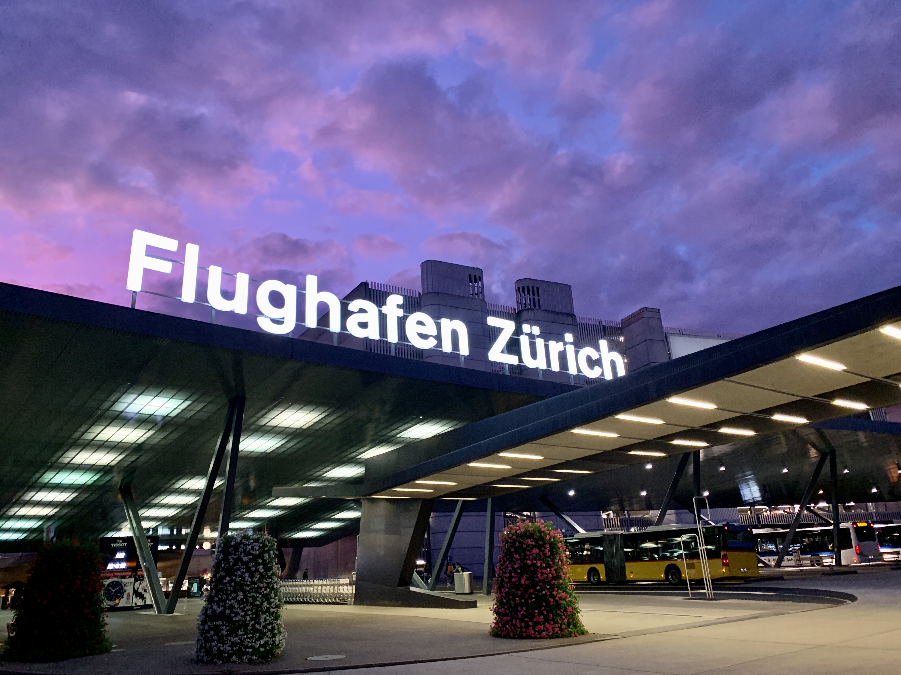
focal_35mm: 26
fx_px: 677
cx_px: 450
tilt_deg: +21.3
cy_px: 338
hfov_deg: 67.3
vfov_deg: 53.1
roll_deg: +2.9
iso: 400
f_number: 1.8
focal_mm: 4.25
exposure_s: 1/60
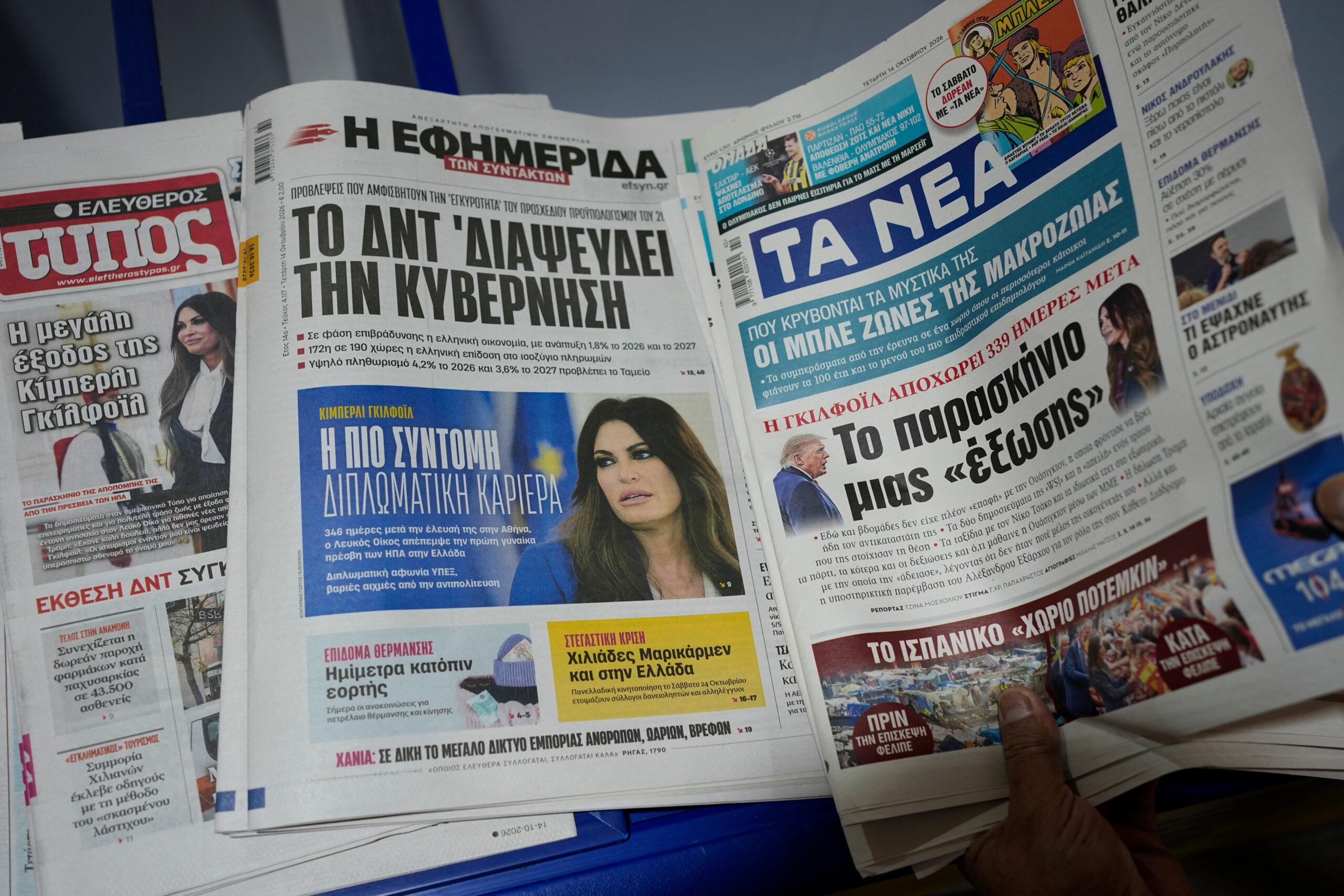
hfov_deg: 54.4
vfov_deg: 37.8
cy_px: 448
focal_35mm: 35
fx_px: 1306
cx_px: 672
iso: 250
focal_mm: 35
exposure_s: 1/80
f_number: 4
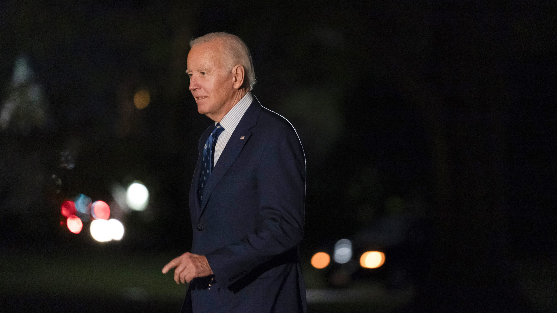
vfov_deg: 5.8
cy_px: 146
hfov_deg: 10.3
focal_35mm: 210
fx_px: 3102
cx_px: 279
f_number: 2.8
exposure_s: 1/320
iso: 8000
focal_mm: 200
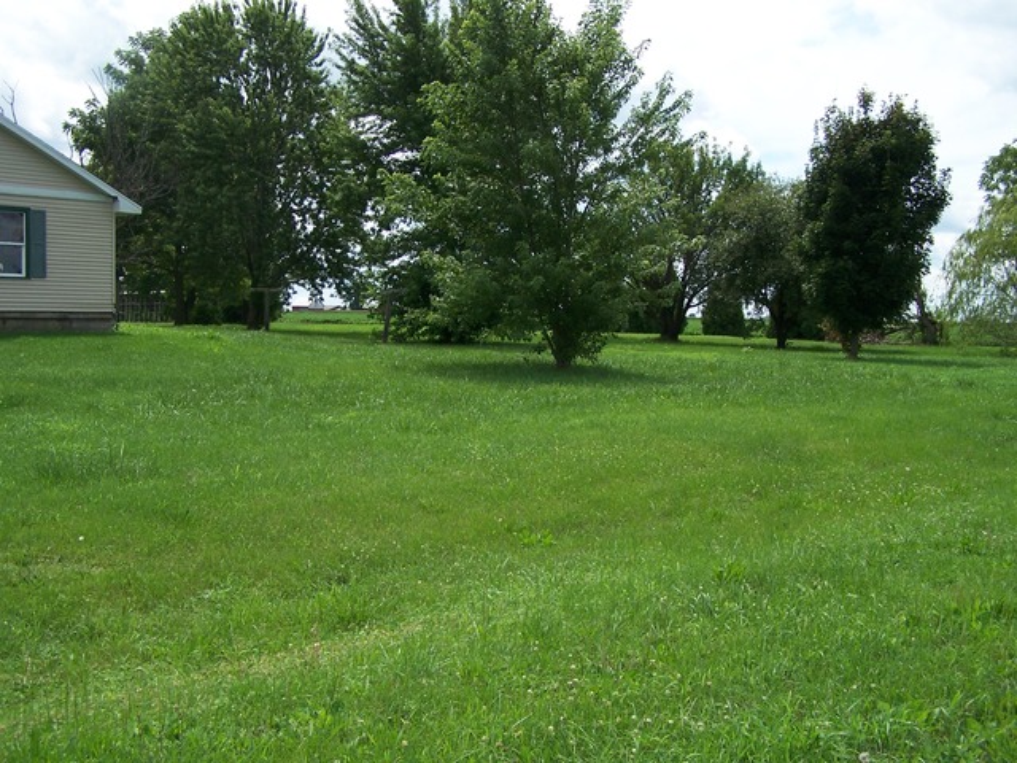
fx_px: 1116
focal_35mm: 38
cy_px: 382
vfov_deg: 37.7
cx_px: 508
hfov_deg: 49.0
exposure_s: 1/1000
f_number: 2.8
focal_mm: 6.3
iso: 80
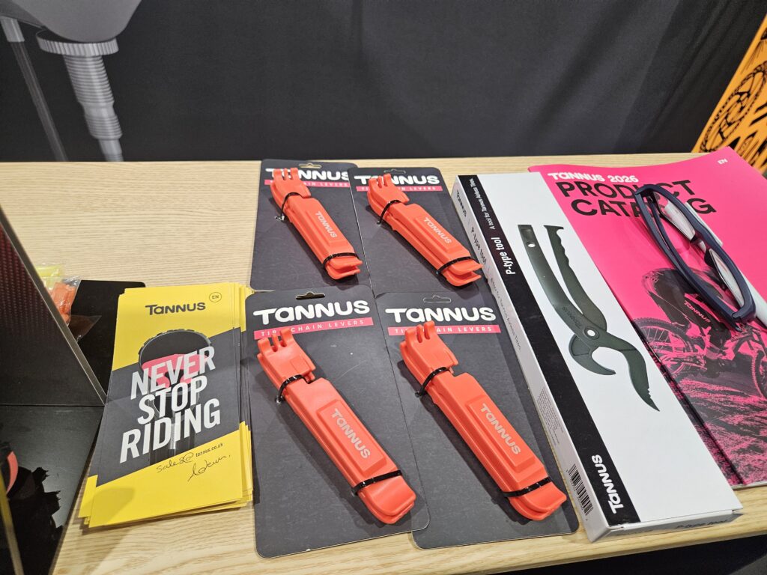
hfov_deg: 73.9
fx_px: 510
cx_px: 384
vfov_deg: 58.9
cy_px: 288
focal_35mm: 23
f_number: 1.8
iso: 250
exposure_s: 1/142
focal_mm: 5.4
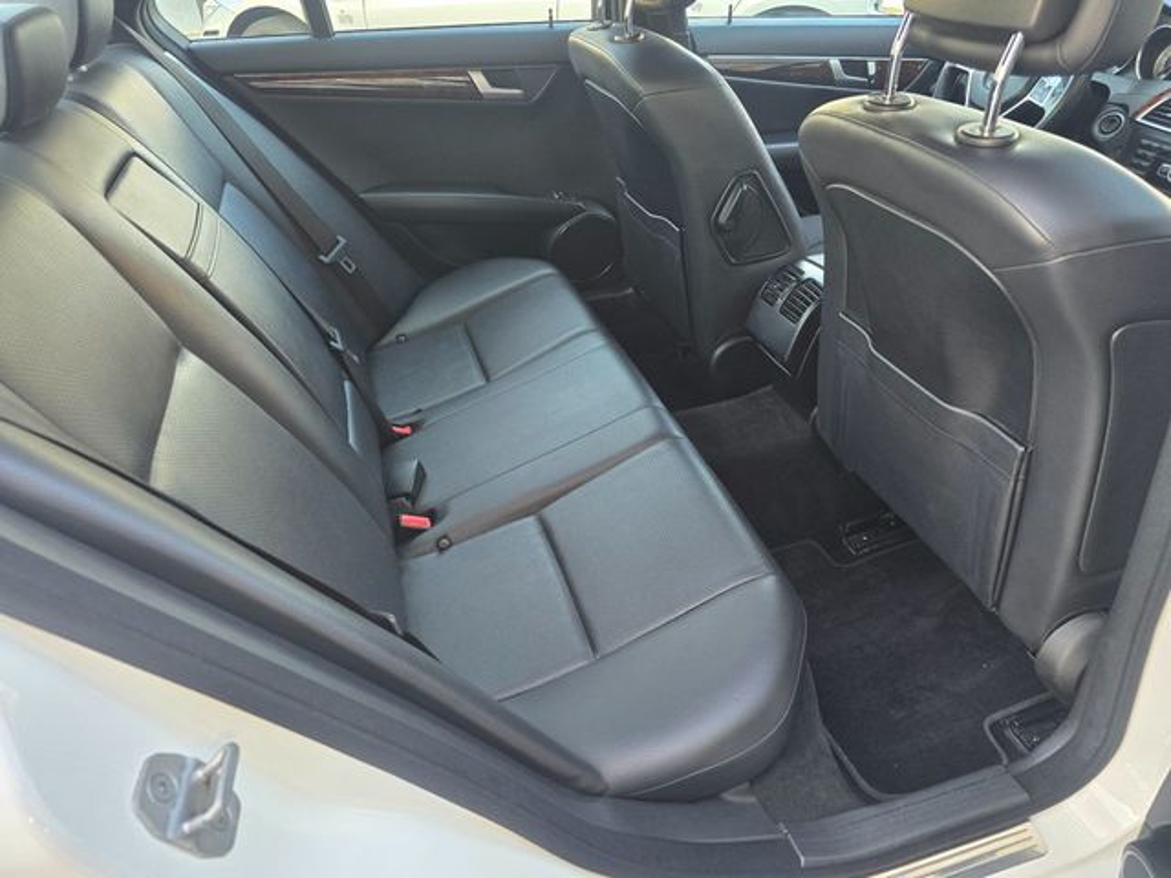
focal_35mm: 23
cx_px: 586
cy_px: 439
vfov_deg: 58.9
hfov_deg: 73.9
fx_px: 778
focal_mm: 6.3
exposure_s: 1/120
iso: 250
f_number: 1.7
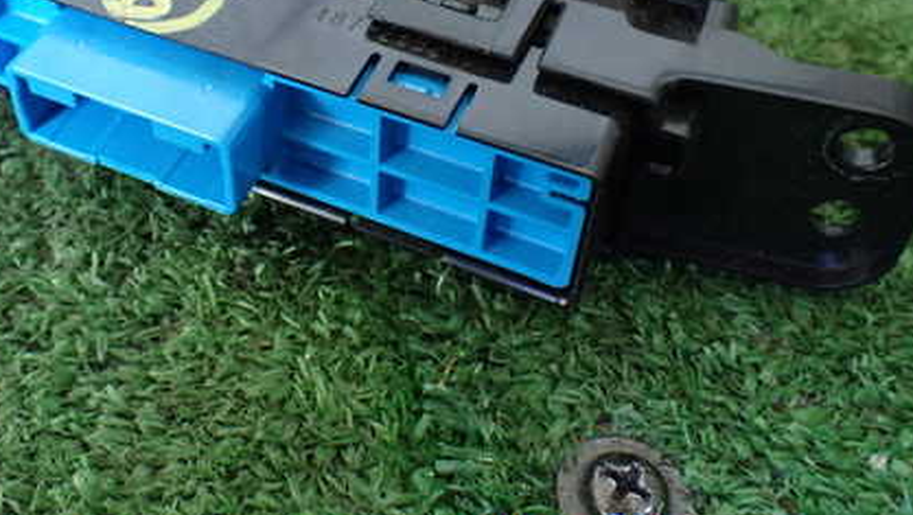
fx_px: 1138
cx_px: 309
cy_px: 77
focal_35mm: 47
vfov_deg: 24.9
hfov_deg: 43.1
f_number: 2.3
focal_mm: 5.4
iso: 800
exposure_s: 1/100
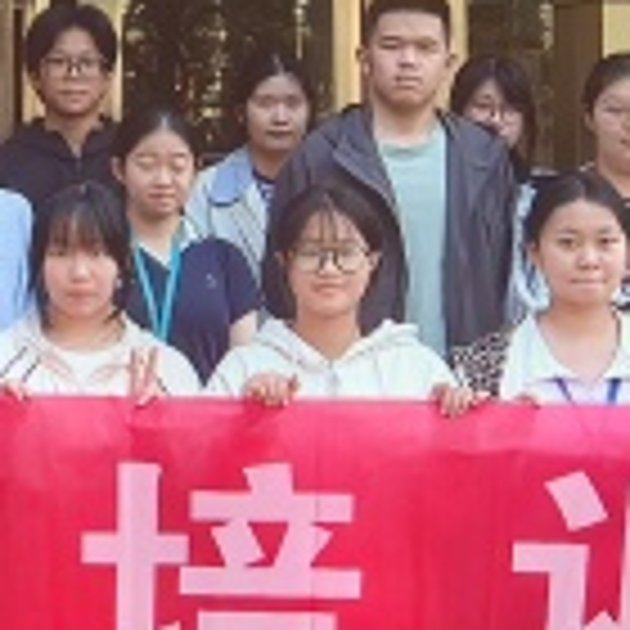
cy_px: 90
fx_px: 2286
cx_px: -342
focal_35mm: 111
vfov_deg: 15.5
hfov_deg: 14.5
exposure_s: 1/100
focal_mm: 1.95
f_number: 2.2
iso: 125
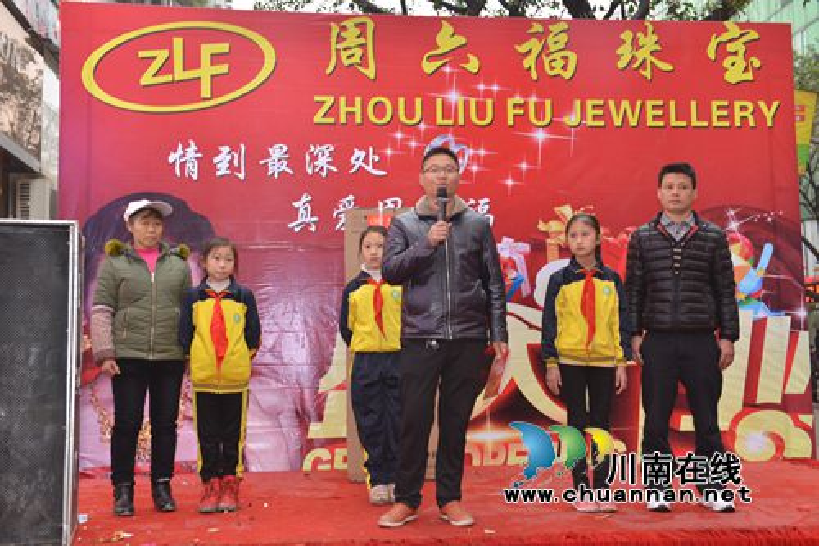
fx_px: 955
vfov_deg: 31.9
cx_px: 410
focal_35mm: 42
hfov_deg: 46.4
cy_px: 273
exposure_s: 1/20
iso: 160
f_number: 5
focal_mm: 42
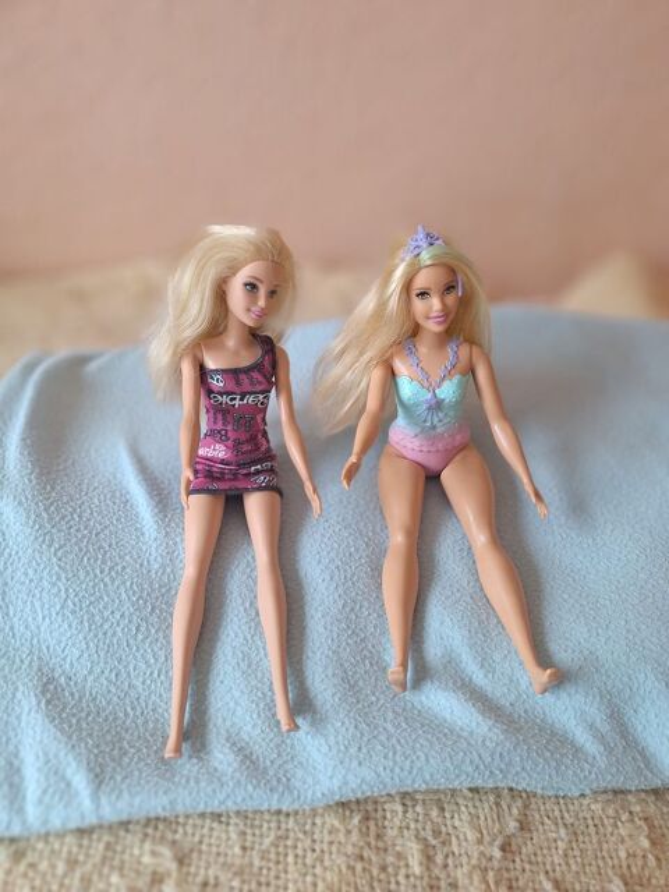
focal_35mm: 23
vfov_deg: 73.9
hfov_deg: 58.9
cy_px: 446
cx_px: 334
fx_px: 593
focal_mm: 5.54
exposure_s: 1/50
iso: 64
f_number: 1.8
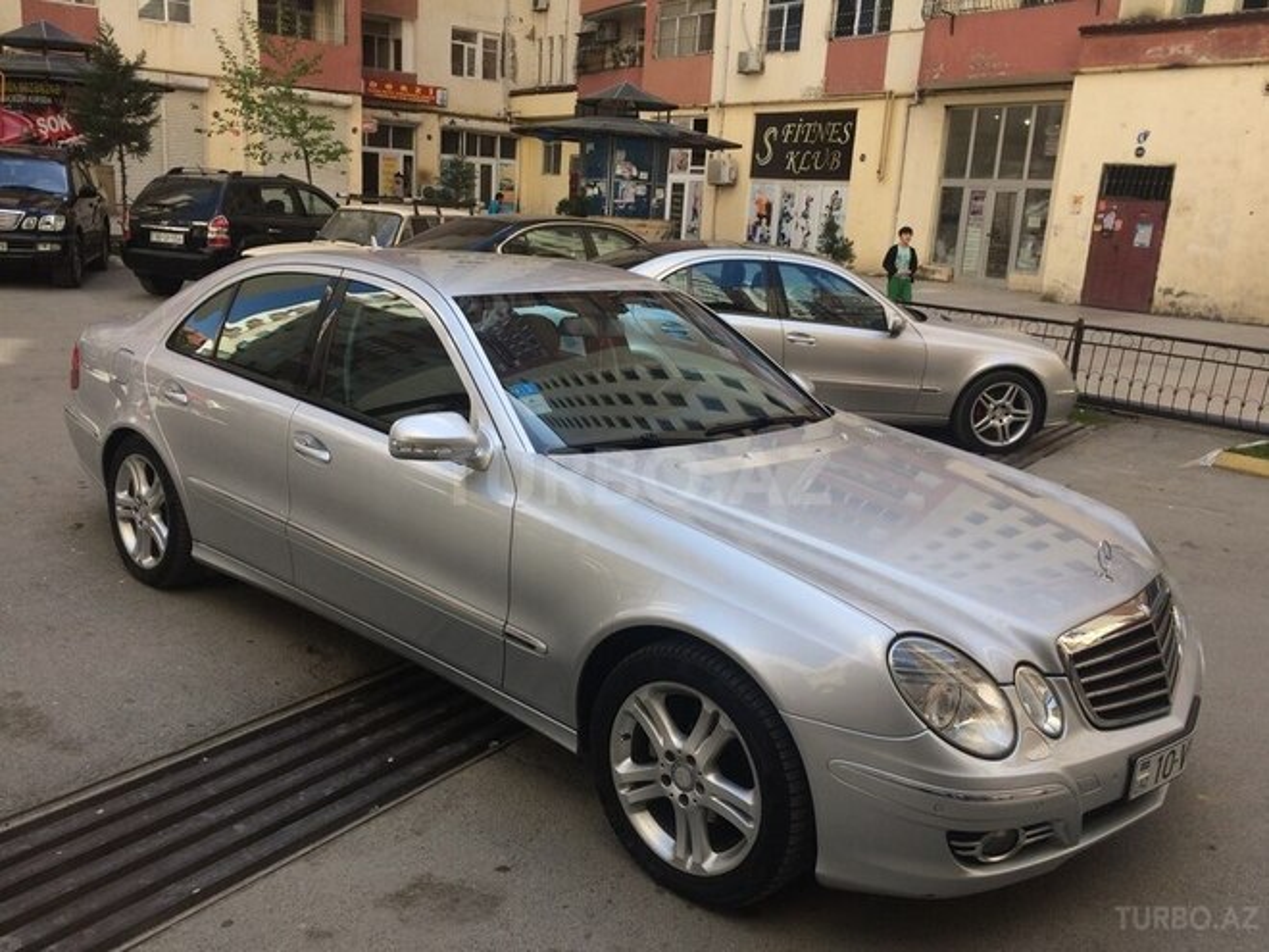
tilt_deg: -15.4
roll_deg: -2.4
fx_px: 1063
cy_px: 476
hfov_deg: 61.7
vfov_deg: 48.2
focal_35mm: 29
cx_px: 634
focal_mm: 4.15
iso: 32
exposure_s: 1/394
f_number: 2.2
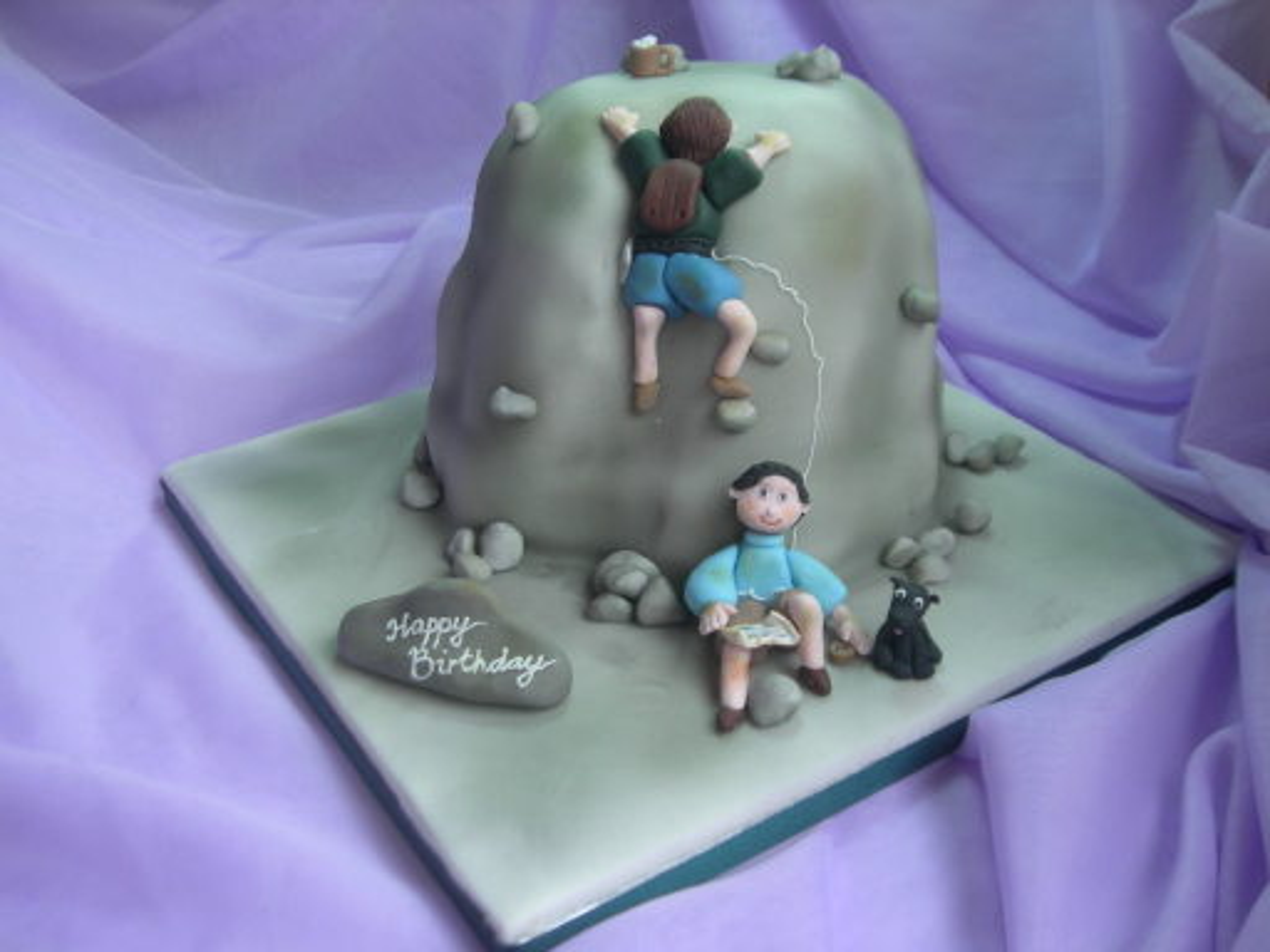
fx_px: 1394
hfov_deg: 49.0
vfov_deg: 37.7
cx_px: 635
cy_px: 476
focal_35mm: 38
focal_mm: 7.8
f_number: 2.8
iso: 50
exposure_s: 1/55
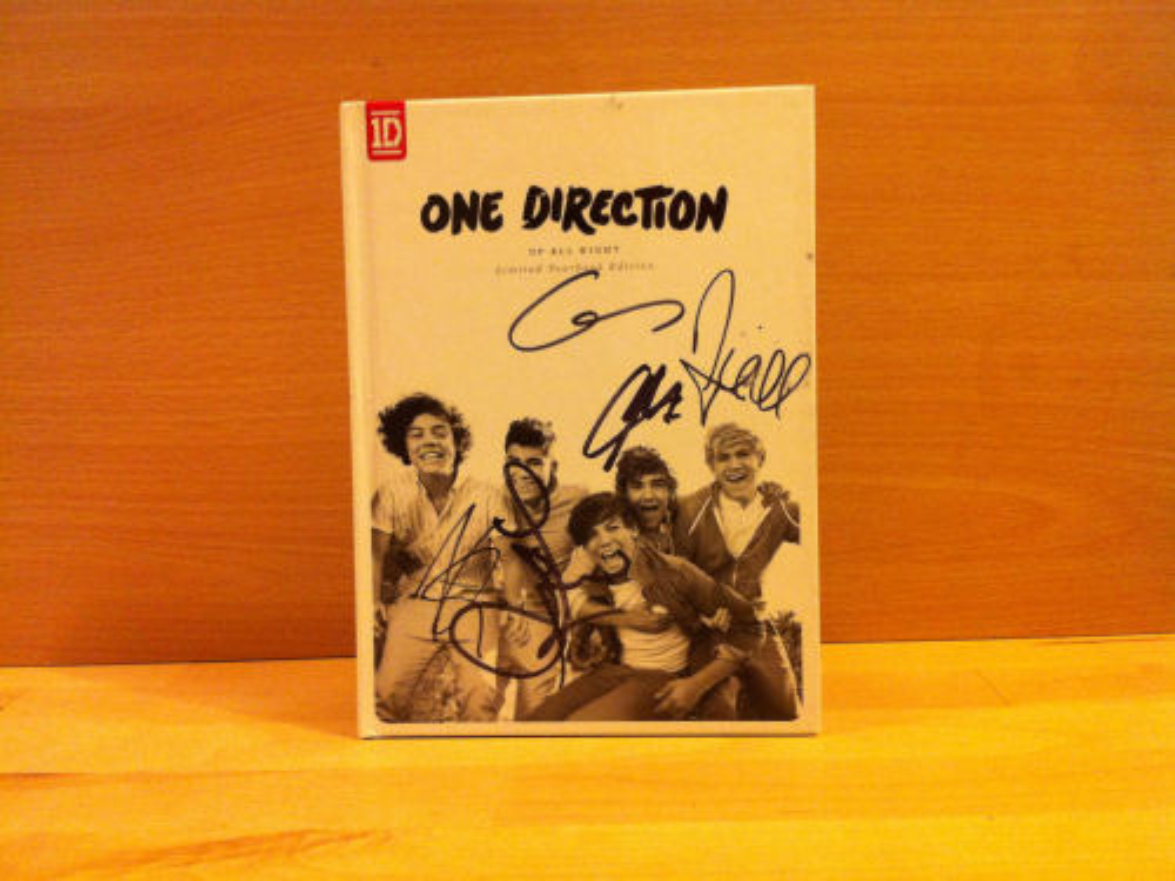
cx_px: 588
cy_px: 440
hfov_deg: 52.6
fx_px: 1188
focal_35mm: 35
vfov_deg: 40.7
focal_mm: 3.85
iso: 250
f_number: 2.8
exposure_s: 1/15
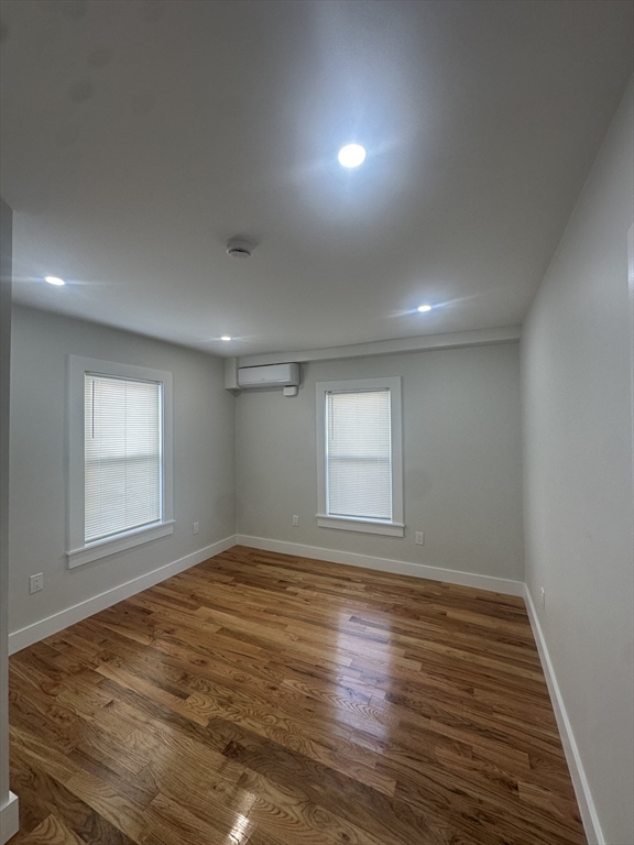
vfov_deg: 102.1
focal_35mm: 14
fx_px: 342
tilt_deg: +0.3
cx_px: 317
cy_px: 422
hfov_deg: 85.7
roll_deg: -1.5
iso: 100
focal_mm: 2.22
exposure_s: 1/120
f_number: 2.2
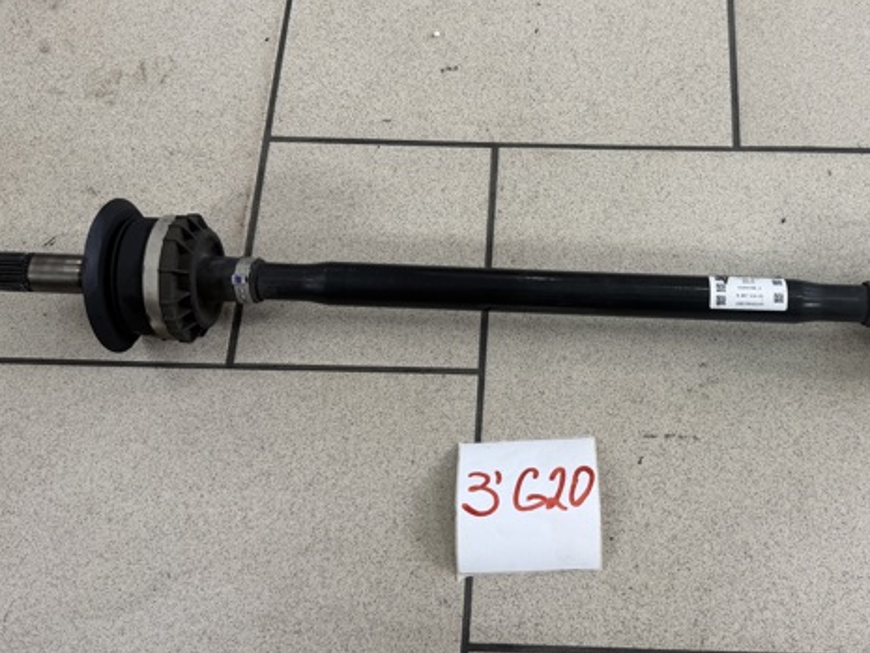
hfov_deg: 54.3
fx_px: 830
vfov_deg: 43.0
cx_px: 573
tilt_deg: -69.6
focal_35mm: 33
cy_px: 316
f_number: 1.78
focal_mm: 6.76
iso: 80
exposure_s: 1/121
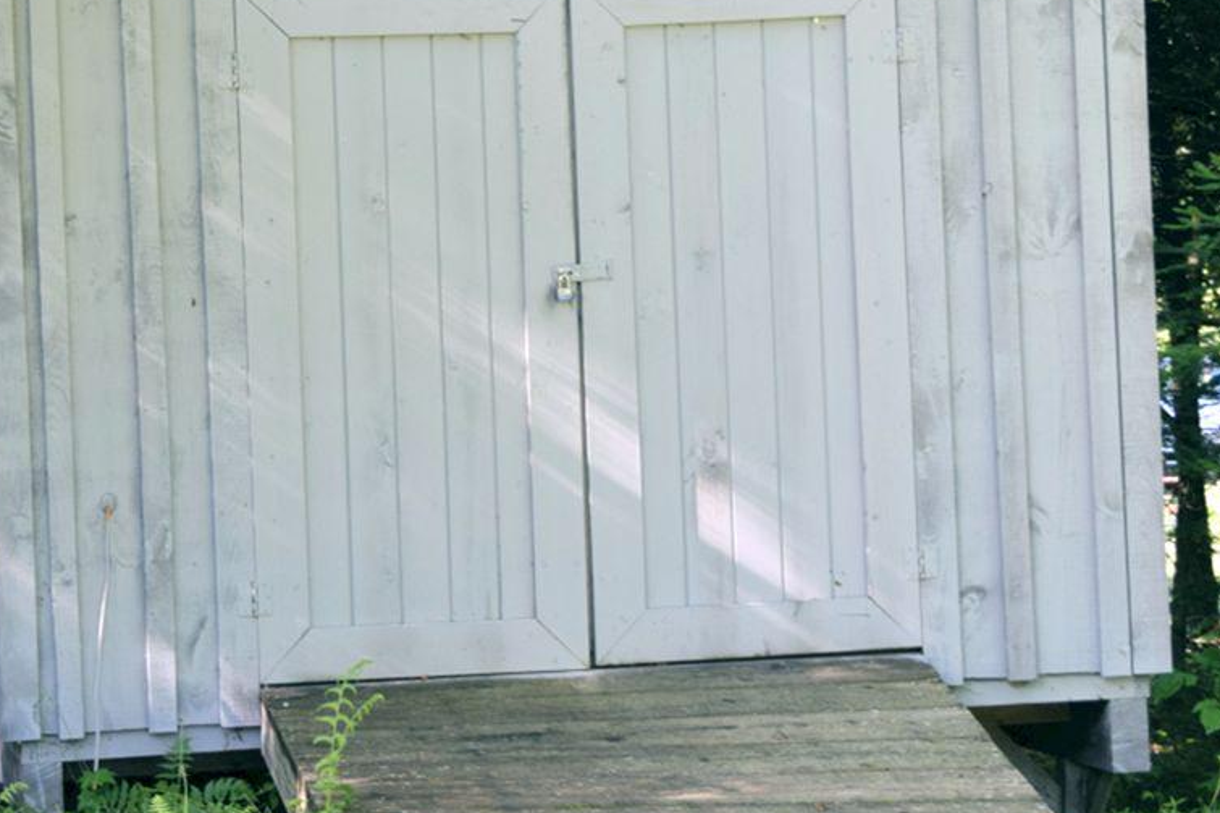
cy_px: 241
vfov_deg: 8.8
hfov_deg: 13.2
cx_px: 528
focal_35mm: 155
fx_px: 5251
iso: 400
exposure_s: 1/160
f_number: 6.3
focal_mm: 52
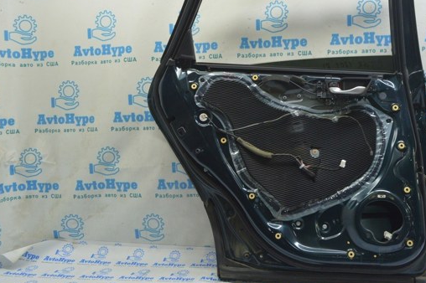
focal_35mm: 34
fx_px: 402
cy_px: 124
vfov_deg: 38.8
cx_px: 249
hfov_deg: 55.5
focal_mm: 18
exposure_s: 1/20
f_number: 5.6
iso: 400
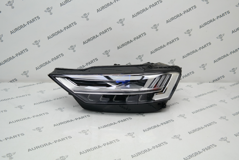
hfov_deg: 44.5
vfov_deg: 30.5
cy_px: 80
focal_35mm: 44
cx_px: 120
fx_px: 292
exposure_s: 1/50
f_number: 4
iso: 200
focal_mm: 29
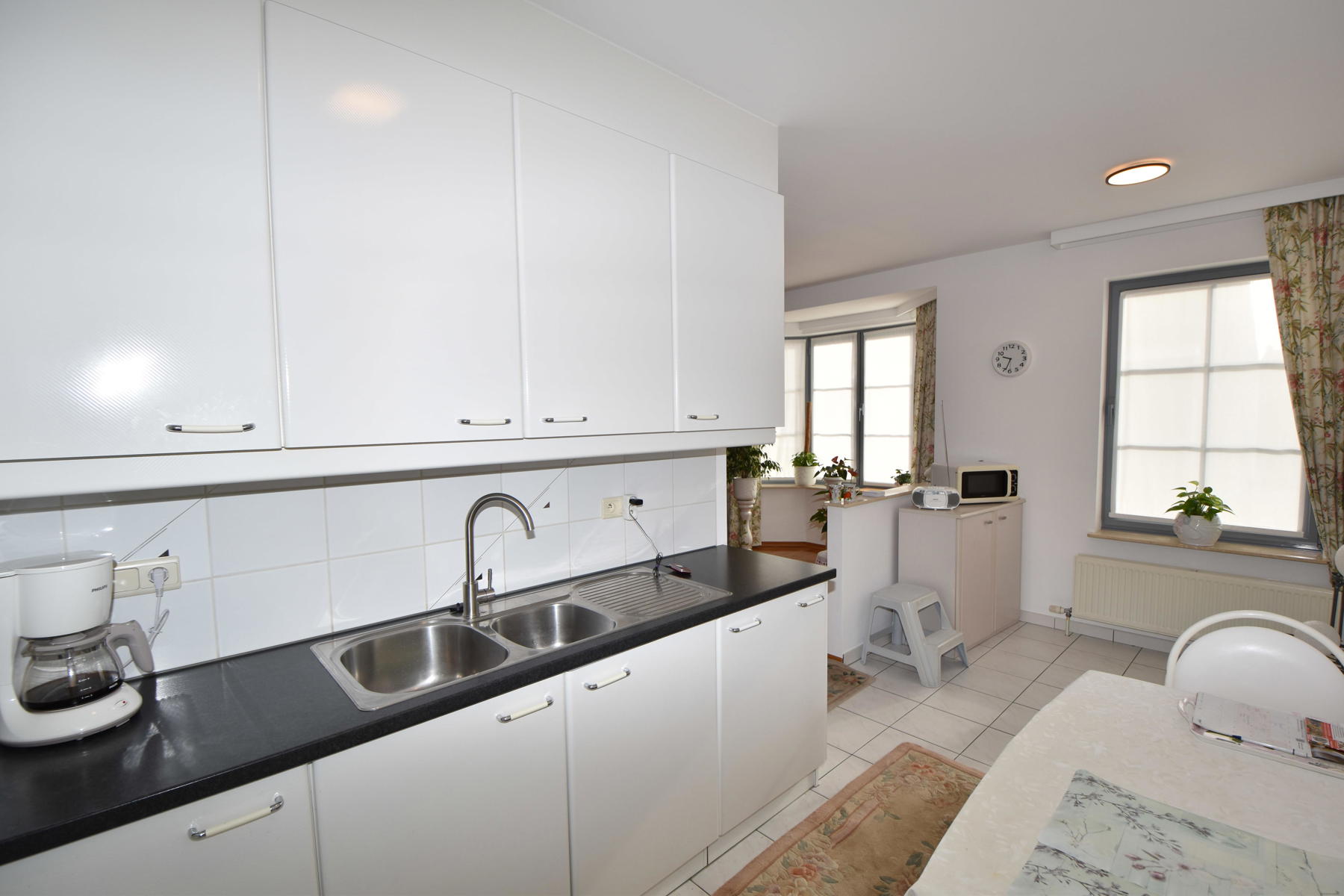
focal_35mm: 15
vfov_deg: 77.3
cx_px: 672
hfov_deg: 100.4
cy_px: 448
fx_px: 560
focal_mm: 10
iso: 180
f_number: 5.6
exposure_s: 1/125
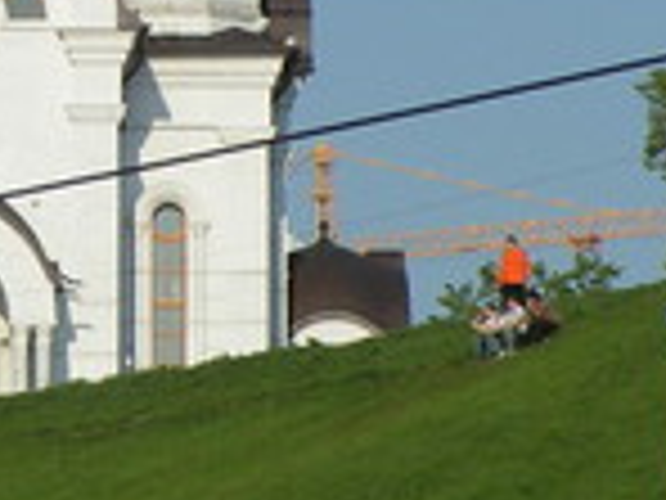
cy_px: -232
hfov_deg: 3.1
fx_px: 12256
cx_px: -54
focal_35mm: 637
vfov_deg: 2.3
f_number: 6.3
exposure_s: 1/500
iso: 50
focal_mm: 28.8
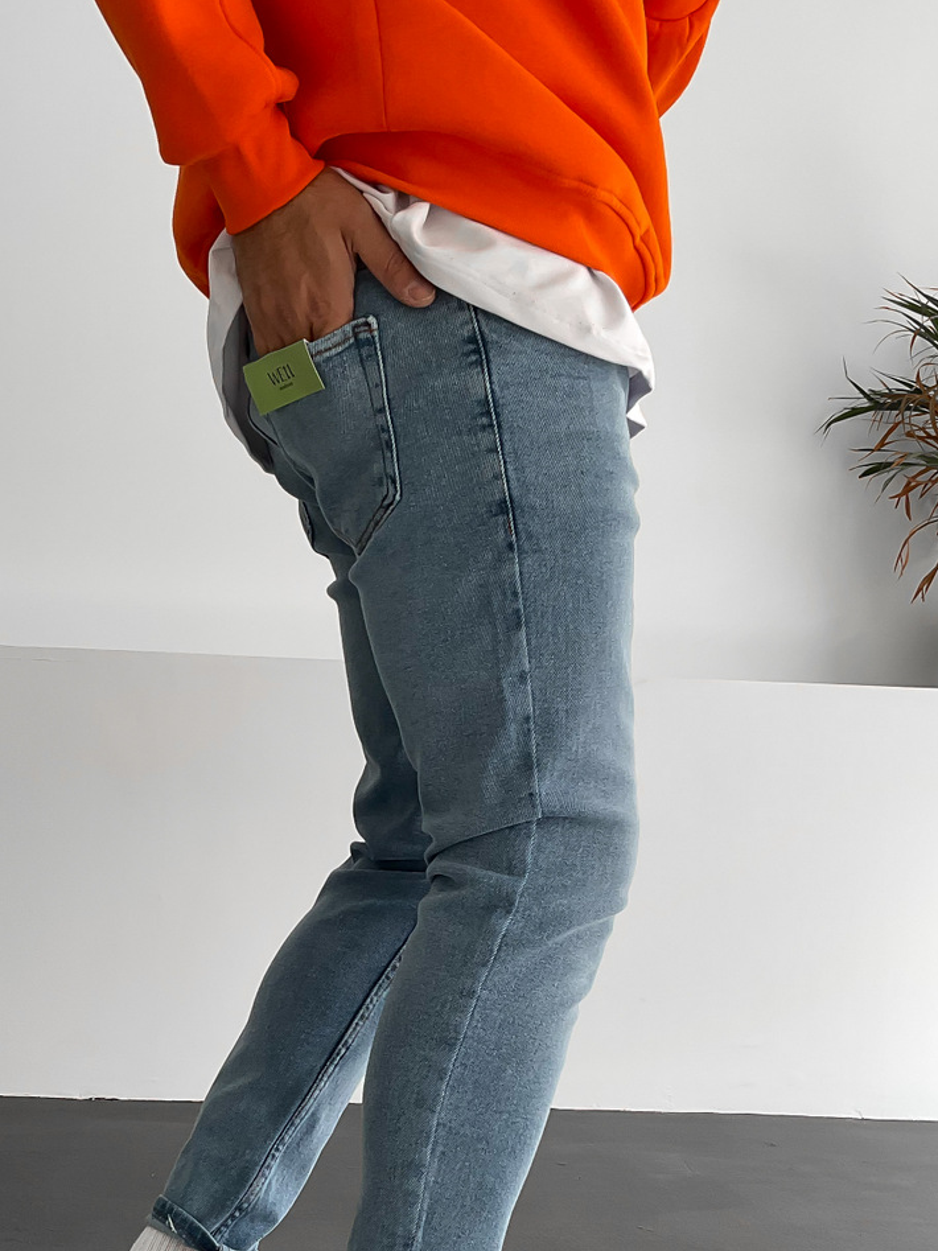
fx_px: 1771
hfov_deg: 29.6
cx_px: 380
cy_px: 884
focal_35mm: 49
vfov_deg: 38.2
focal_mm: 3
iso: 20
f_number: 1.8
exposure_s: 1/120
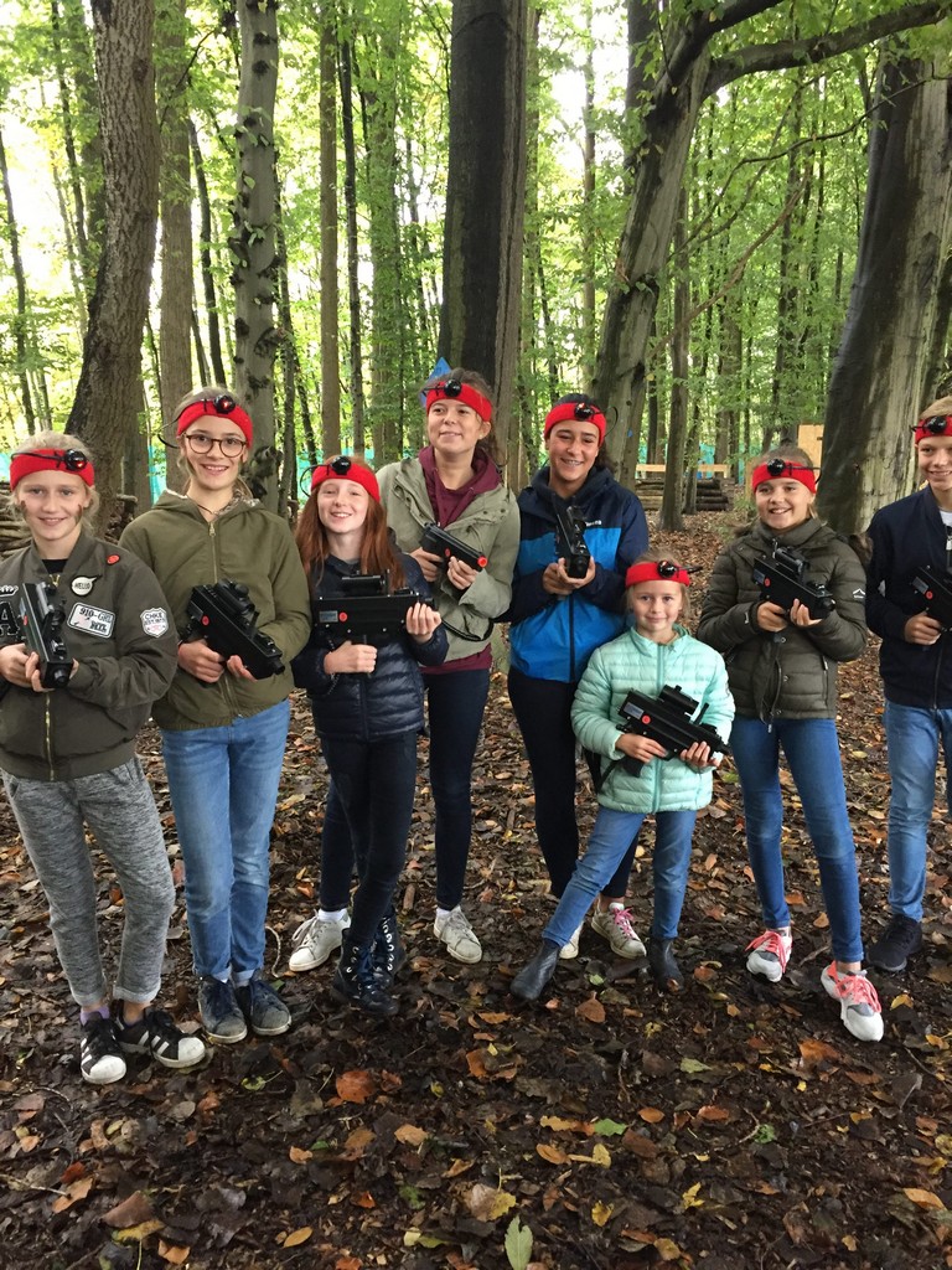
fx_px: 1063
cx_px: 476
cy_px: 635
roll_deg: +0.8
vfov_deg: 61.7
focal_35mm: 29
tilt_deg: -9.7
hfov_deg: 48.2
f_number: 2.2
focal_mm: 4.15
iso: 250
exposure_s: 1/33
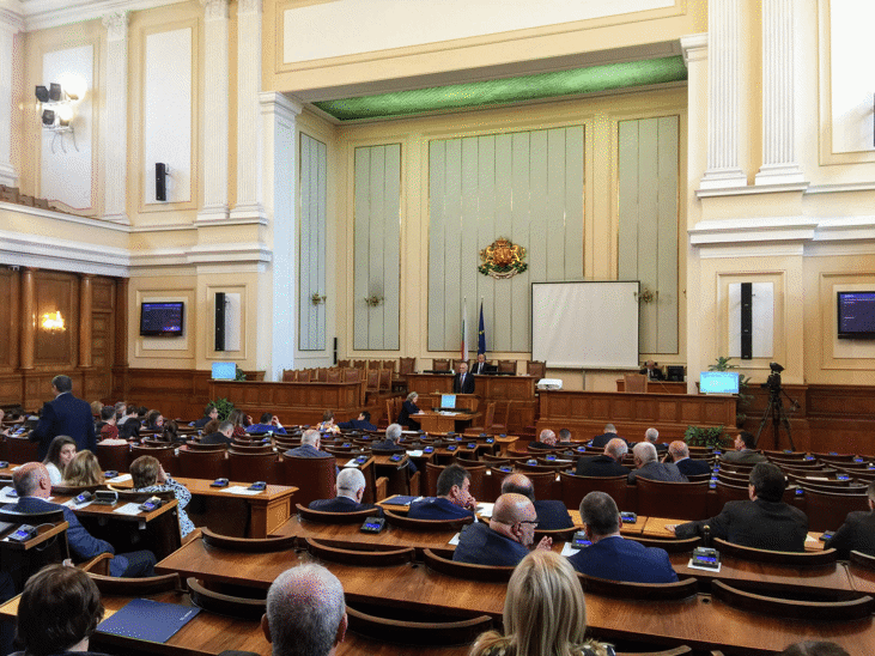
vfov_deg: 48.2
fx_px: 733
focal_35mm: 29
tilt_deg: +1.5
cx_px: 438
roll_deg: -1.2
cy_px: 328
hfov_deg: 61.7
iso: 40
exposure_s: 1/17
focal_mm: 4.15
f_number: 2.2
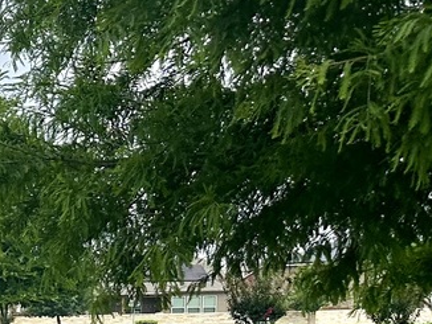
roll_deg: +0.8
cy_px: 473
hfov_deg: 14.7
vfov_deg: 13.3
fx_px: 1324
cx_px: -468
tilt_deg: -6.6
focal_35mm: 106
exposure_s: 1/4184
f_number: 1.78
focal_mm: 6.86
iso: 80
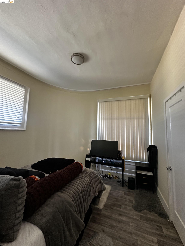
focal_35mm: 14
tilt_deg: +10.0
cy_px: 123
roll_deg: -2.4
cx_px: 92
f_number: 2.2
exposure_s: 1/60
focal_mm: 2.22
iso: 400
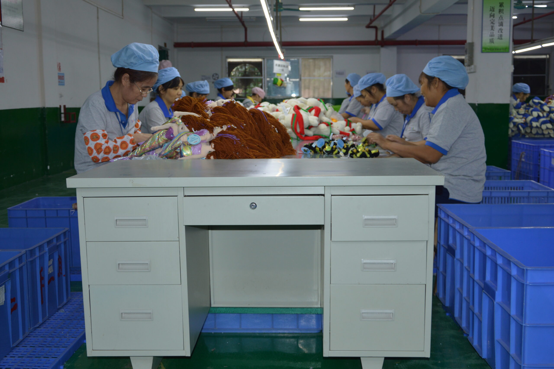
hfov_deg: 46.4
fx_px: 646
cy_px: 184
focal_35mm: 42
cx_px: 277
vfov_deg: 31.8
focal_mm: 28
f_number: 4
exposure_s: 1/30
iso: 280
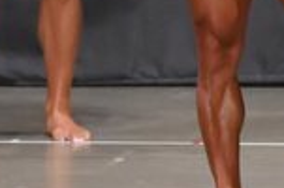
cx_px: 381
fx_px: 6809
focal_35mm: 865
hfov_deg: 2.4
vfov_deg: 1.6
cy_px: -115
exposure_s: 1/400
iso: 6400
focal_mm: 112
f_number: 5.6
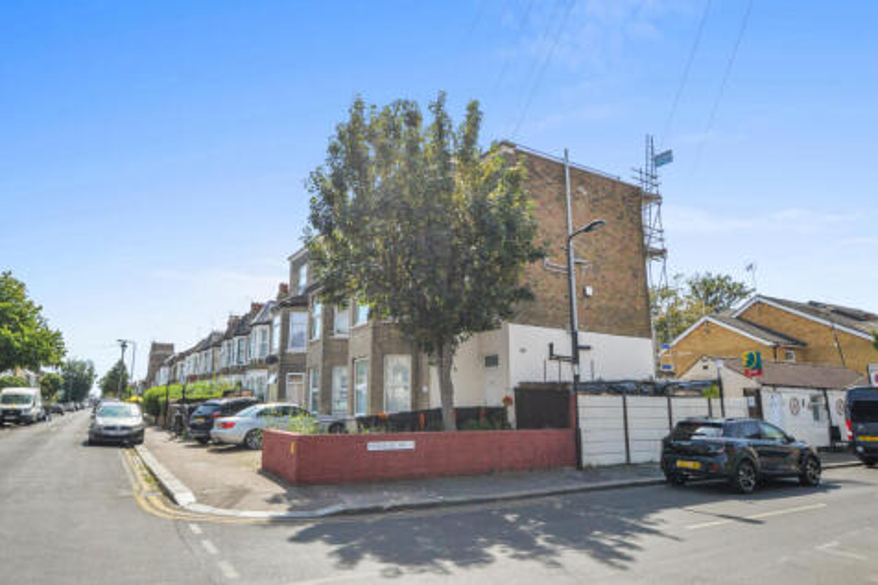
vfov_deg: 59.5
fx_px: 512
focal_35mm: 21
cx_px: 439
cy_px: 292
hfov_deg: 81.2
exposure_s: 1/1250
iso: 1600
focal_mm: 14
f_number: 9
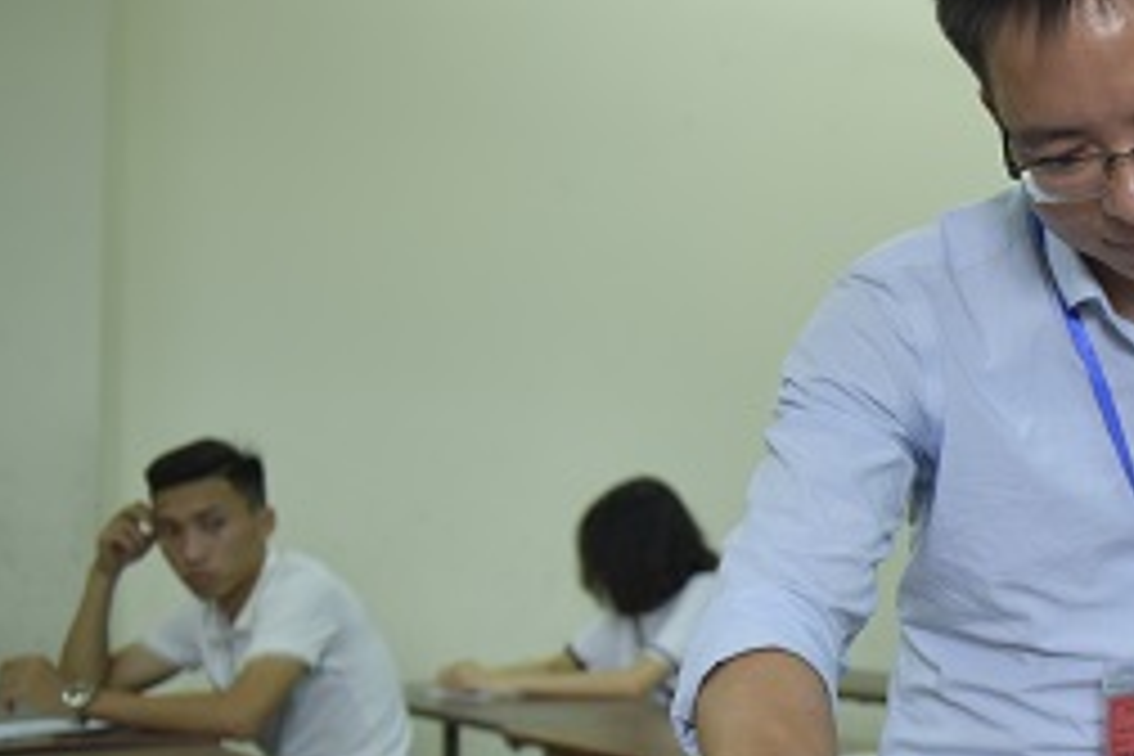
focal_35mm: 61
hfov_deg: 29.3
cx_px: 1282
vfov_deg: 22.1
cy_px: 524
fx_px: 1921
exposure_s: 1/125
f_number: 2.8
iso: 500
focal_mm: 24
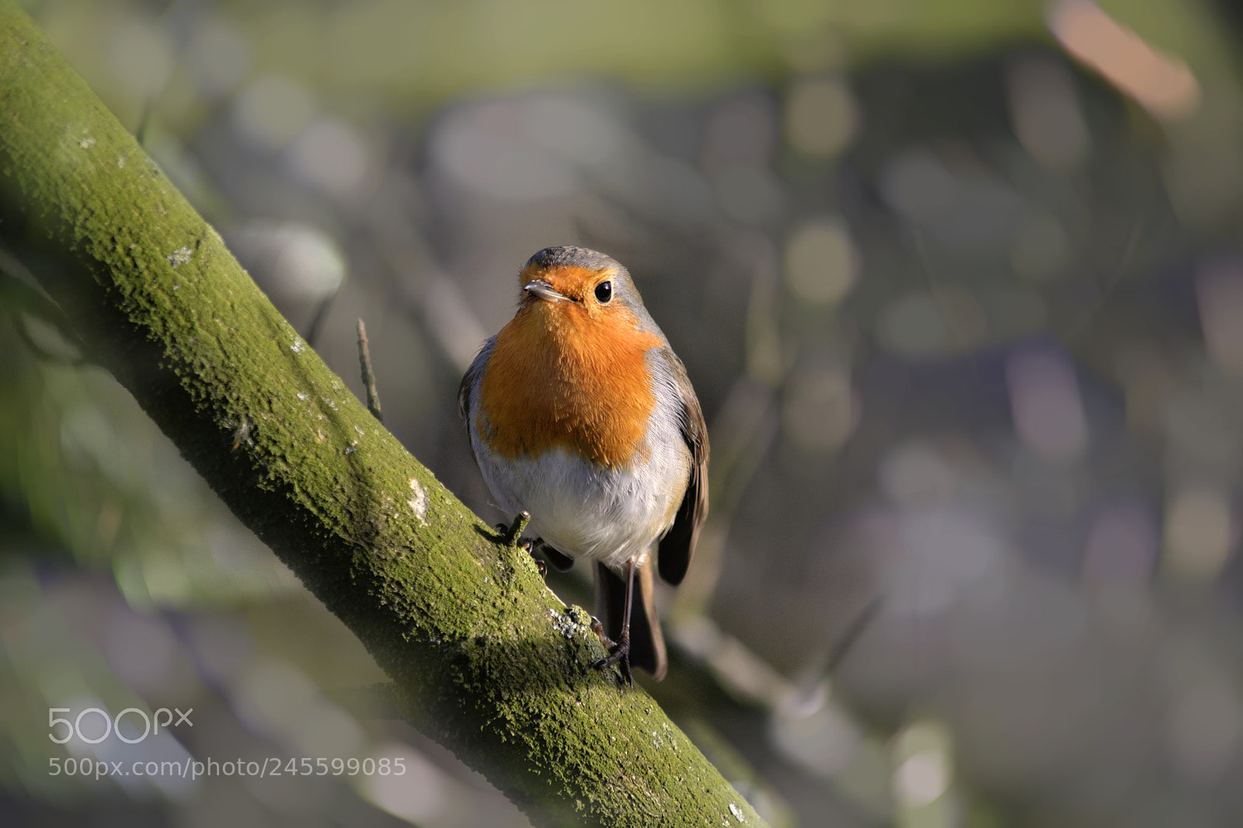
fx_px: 9320
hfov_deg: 7.6
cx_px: 622
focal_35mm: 270
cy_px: 414
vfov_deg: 5.1
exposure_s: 1/500
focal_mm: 180
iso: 720
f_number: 5.6
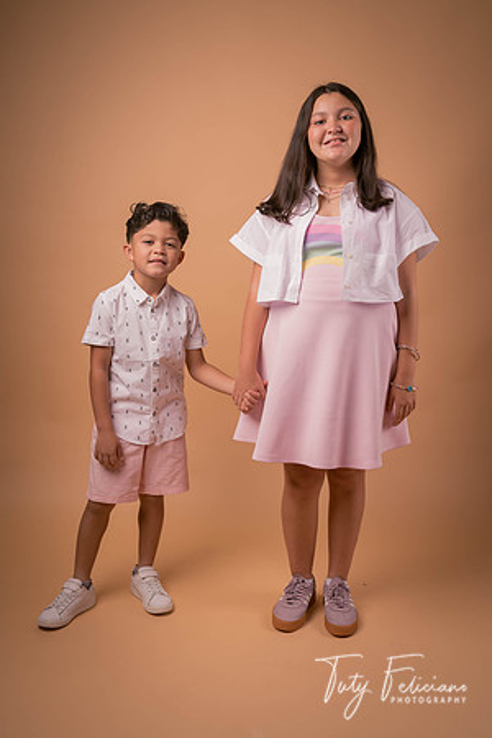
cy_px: 369
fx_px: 820
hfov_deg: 33.4
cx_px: 246
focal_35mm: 40
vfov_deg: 48.5
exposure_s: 1/250
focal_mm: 40
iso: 64
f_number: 6.3
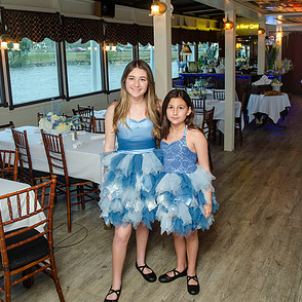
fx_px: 345
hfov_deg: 47.2
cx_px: 150
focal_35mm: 35
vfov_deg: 47.1
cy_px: 127
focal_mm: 18
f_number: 5.6
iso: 400
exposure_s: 1/25
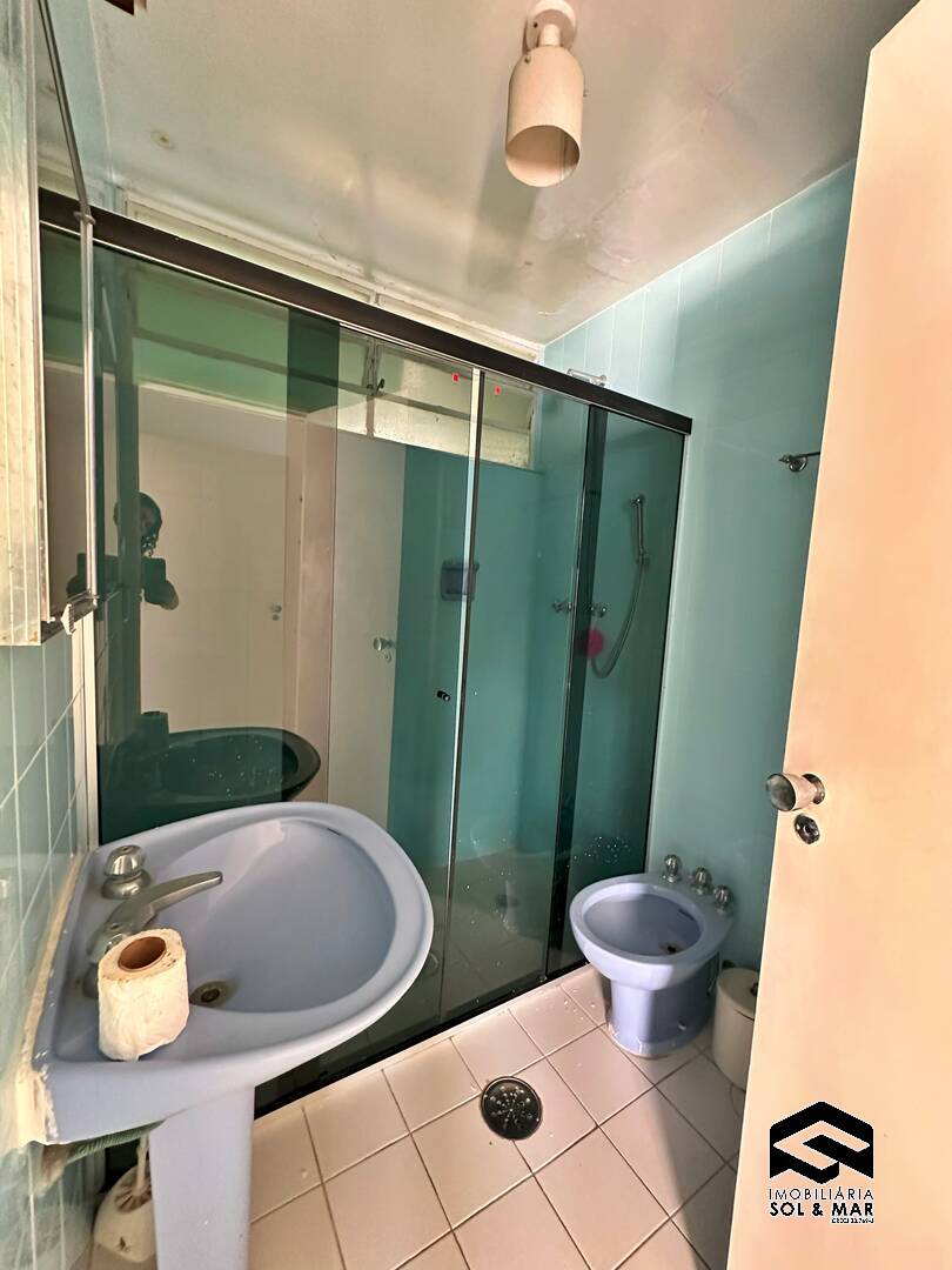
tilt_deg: -5.6
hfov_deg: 85.7
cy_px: 635
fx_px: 513
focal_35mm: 14
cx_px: 476
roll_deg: -3.6
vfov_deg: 102.1
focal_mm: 2.22
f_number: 2.2
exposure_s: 1/60
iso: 1000
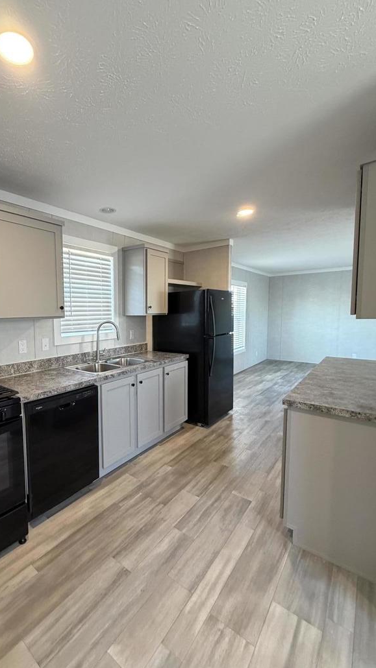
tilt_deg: -4.9
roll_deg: +0.6
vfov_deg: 99.4
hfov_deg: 65.0
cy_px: 340
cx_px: 120
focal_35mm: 16
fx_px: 284
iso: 320
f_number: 2.2
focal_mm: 2.22
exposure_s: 1/60
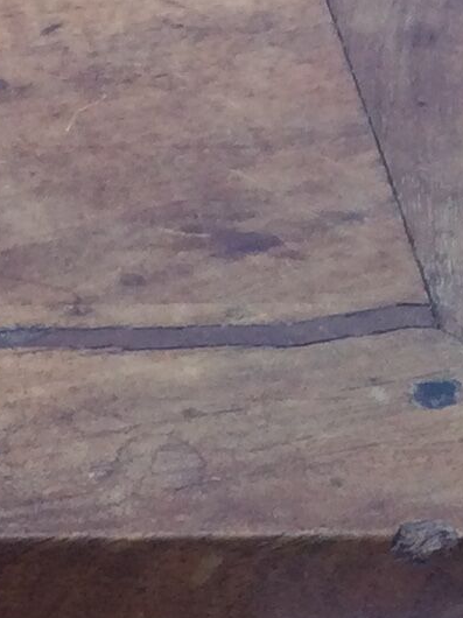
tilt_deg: -49.4
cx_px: -585
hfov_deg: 7.4
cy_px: 1581
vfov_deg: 9.1
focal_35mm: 191
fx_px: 3409
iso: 25
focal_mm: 3.3
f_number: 2.4
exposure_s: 1/128
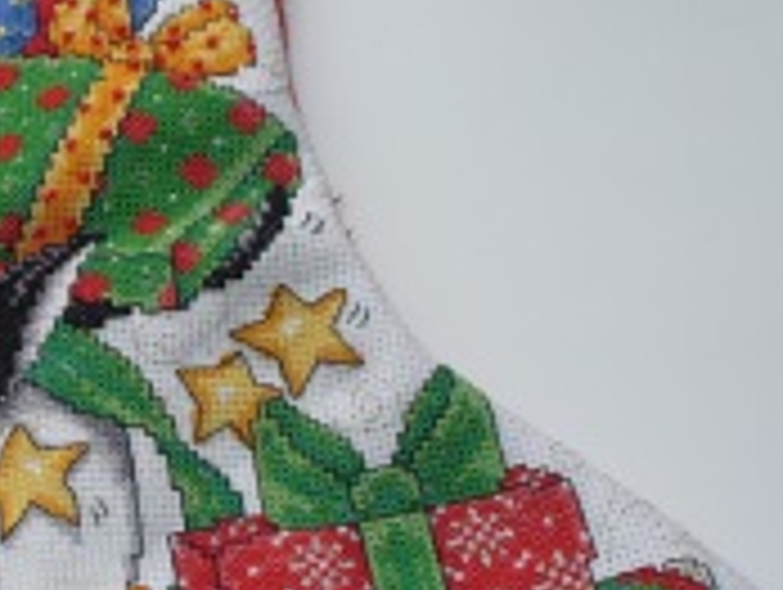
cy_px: 315
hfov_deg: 20.1
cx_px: 22
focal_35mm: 95
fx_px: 2152
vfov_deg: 15.6
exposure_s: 1/60
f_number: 2.8
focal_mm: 6.1
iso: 64
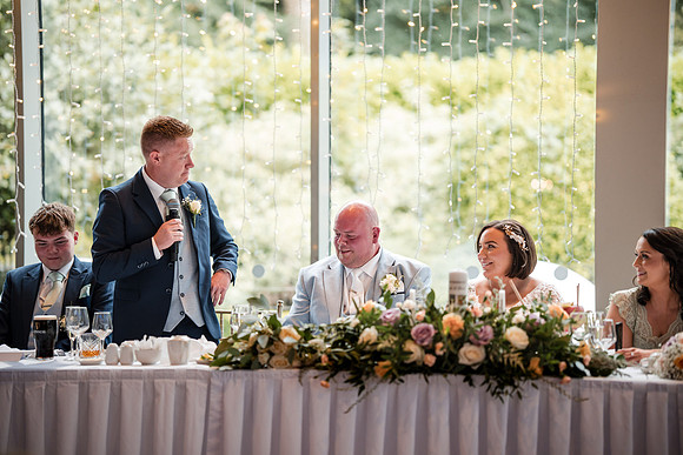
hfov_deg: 23.9
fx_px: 1613
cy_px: 228
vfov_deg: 16.1
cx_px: 342
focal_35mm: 85
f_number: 1.4
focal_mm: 85
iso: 500
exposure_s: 1/500
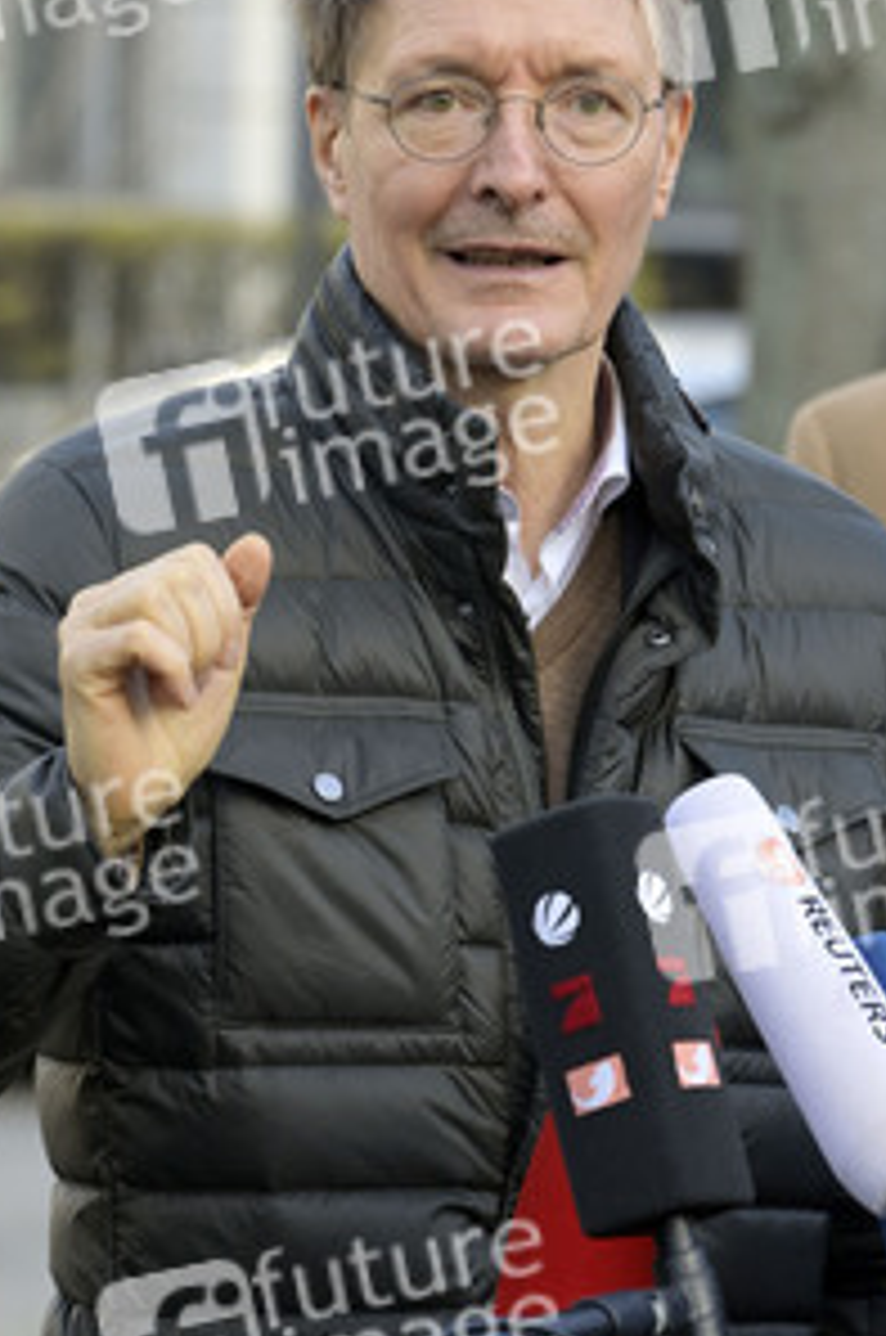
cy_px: 652
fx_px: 9483
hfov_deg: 5.3
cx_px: 459
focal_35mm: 256
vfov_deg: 8.1
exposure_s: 1/400
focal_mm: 190
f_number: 7.1
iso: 2000
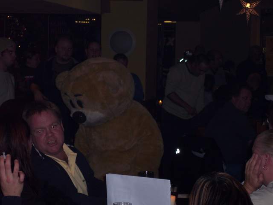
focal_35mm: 114
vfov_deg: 13.0
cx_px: 136
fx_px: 899
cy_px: 102
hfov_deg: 17.3
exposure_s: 1/90
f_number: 4.8
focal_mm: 24
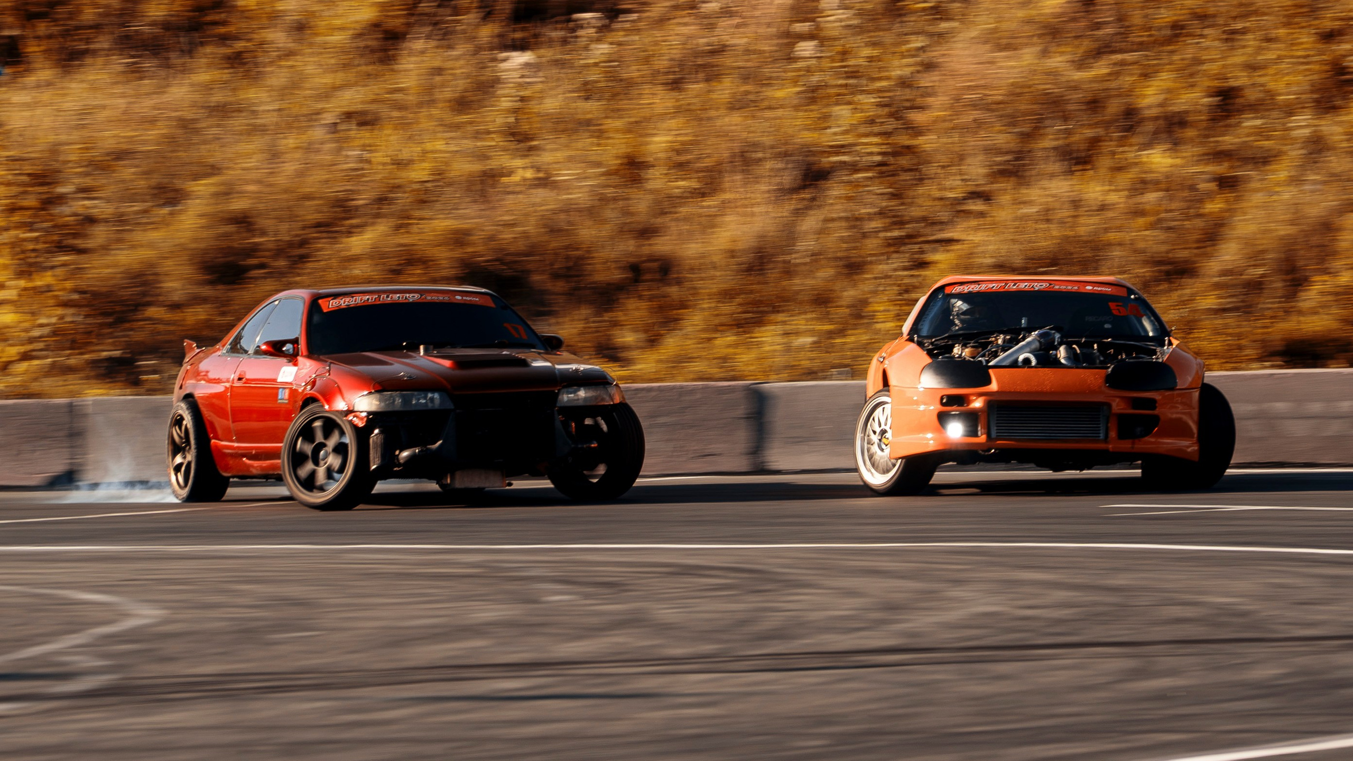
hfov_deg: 6.1
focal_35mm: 355
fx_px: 12749
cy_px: 380
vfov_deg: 3.4
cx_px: 697
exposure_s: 1/125
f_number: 13
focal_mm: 160
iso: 100
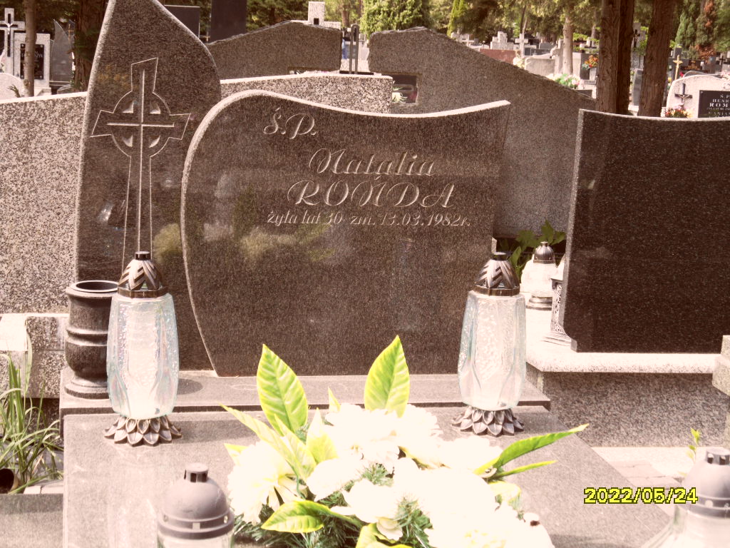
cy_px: 274
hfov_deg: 32.2
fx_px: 1265
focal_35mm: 60
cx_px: 365
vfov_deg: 24.4
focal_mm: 10.3
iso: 80
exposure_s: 1/125
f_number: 4
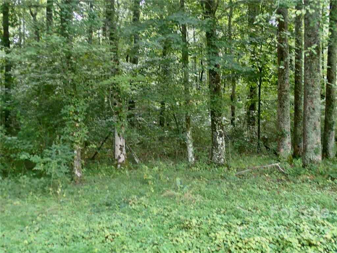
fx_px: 370
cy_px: 126
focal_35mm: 38
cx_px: 168
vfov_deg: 37.7
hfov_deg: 49.0
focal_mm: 6.86
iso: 200
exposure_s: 1/80
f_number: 2.7
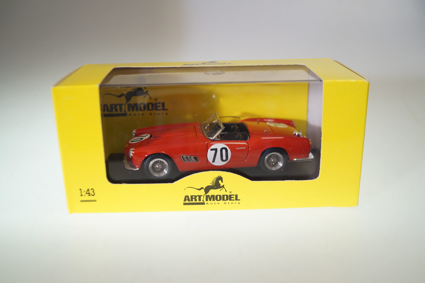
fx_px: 460
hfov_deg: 49.6
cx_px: 212
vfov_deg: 34.2
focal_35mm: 39
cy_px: 142
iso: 250
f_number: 4
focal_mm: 26
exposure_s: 1/160
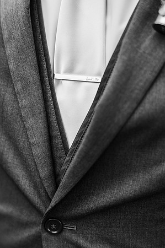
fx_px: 400
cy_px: 124
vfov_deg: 34.5
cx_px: 82
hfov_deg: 23.3
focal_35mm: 58
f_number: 2.8
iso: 500
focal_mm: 58
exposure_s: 1/1000
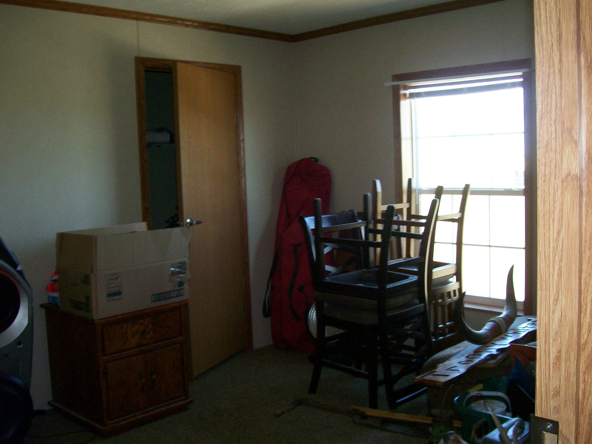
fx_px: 616
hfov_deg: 51.4
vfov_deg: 39.7
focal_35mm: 36
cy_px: 222
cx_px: 296
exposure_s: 1/64
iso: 140
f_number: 2.7
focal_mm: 6
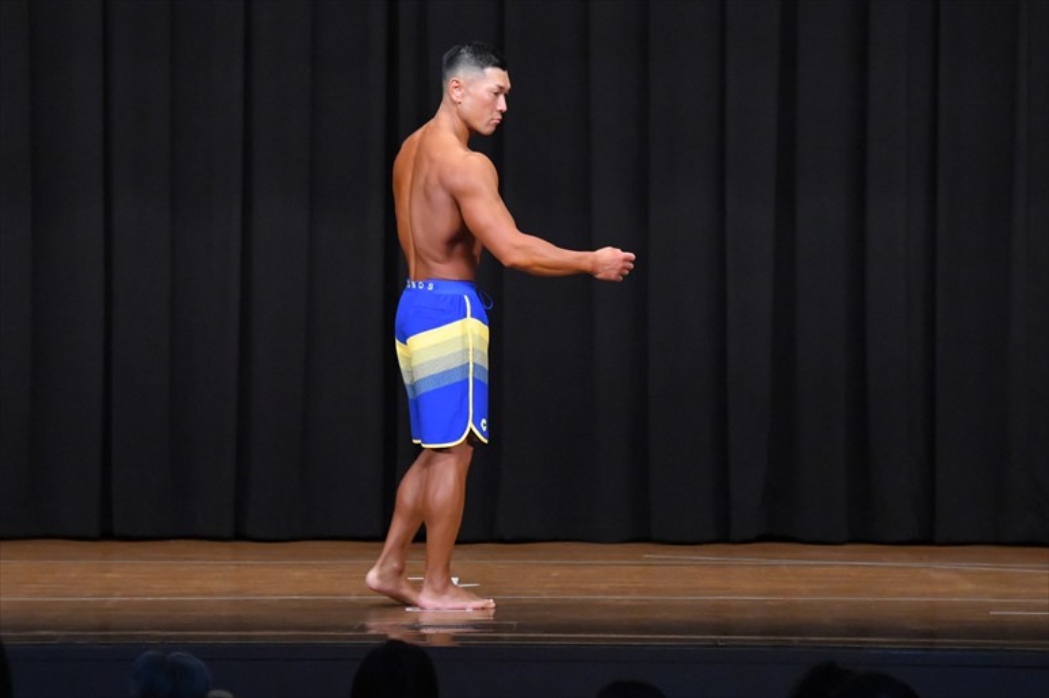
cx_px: 524
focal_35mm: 217
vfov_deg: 6.3
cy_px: 349
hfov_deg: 9.5
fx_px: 6320
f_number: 5.6
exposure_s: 1/400
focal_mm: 145
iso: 8000
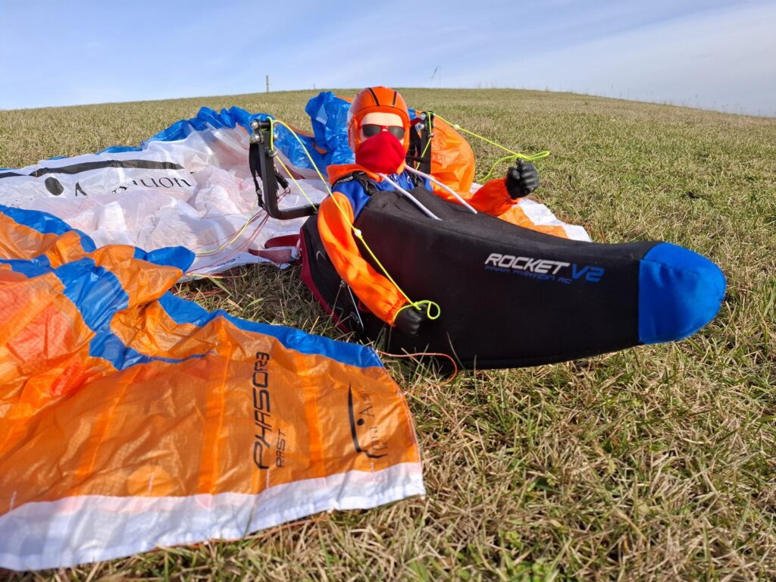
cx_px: 388
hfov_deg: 73.9
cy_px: 291
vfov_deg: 58.9
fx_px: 516
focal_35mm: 23
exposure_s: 1/1359
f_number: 1.8
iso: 50
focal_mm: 5.54
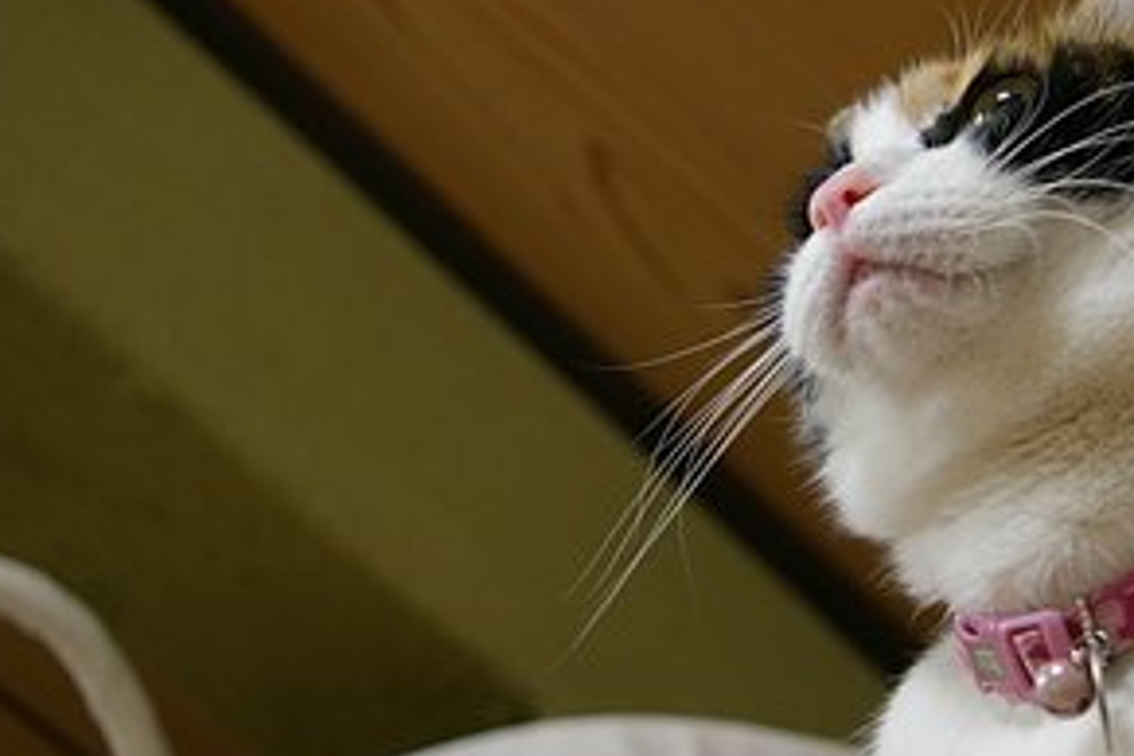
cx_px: 943
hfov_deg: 26.7
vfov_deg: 18.4
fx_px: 2331
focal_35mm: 74
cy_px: 271
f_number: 4
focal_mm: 28
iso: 400
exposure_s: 1/15
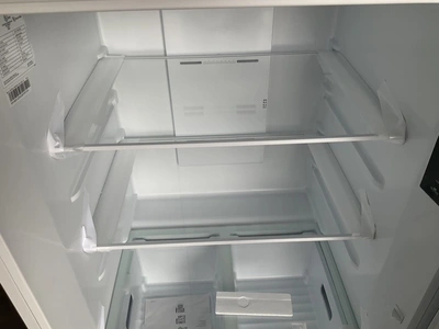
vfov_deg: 48.2
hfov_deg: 61.7
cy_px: 164
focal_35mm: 29
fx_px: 368
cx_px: 220
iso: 25
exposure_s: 1/351
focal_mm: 3
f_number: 1.8
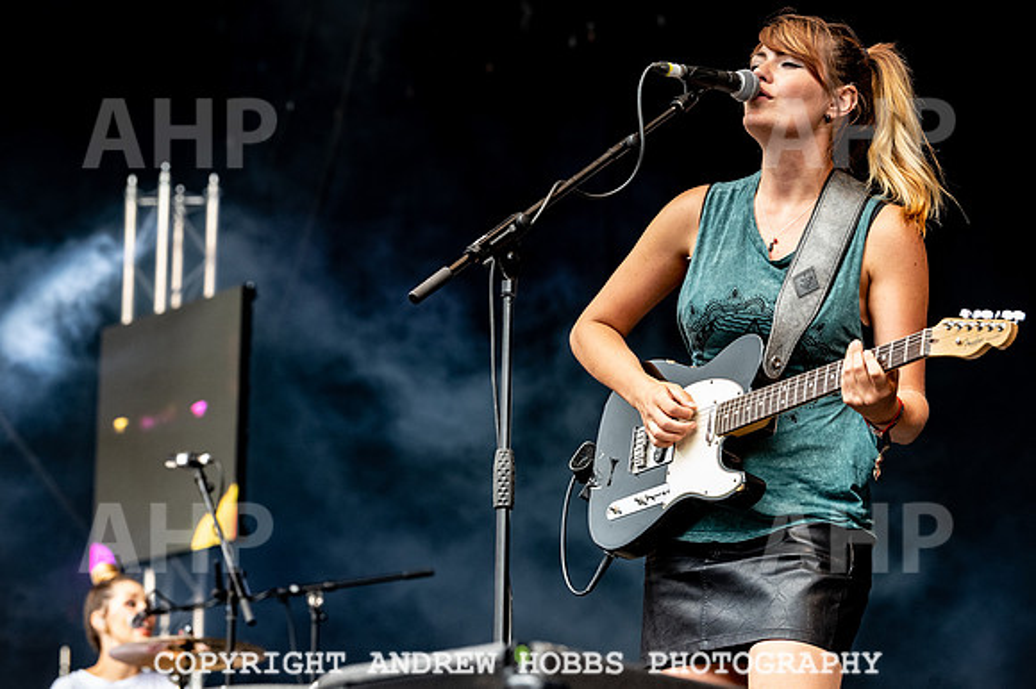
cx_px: 536
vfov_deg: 9.3
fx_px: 4236
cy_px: 299
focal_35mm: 147
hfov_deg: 13.9
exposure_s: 1/800
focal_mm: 130
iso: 1100
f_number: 5.6
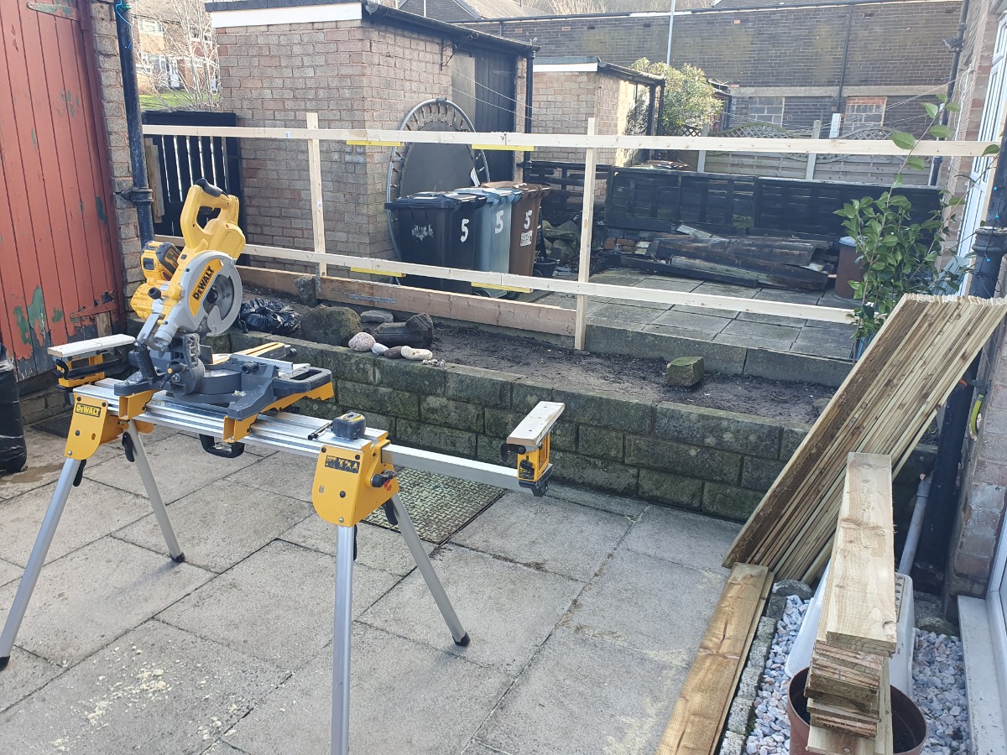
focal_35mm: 26
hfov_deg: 67.3
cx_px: 504
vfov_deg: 53.1
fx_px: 756
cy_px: 378
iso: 50
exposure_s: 1/100
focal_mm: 4.32
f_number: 2.4
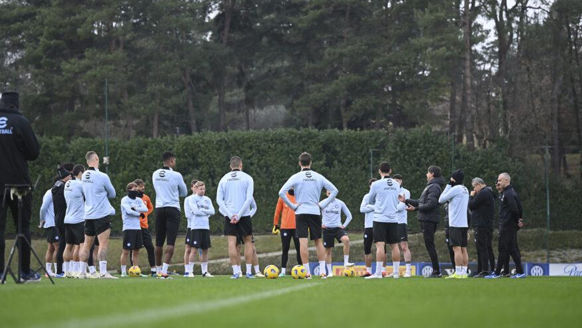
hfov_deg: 17.6
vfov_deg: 9.9
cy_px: 118
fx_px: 1883
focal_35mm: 122
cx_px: 276
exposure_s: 1/1000
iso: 320
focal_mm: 100
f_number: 2.8
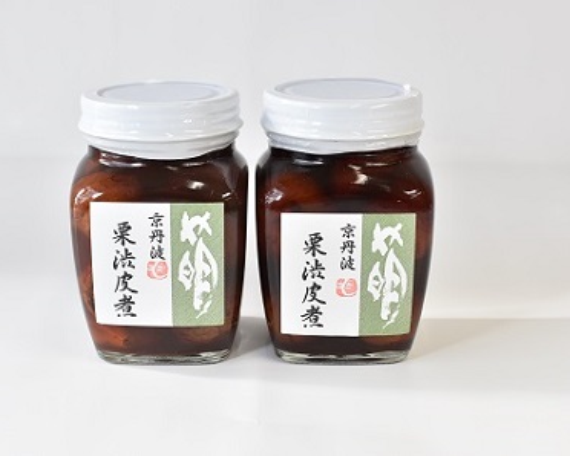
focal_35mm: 60
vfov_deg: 25.6
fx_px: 1005
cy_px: 228
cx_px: 231
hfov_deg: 31.6
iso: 400
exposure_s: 1/250
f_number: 5.6
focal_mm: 35
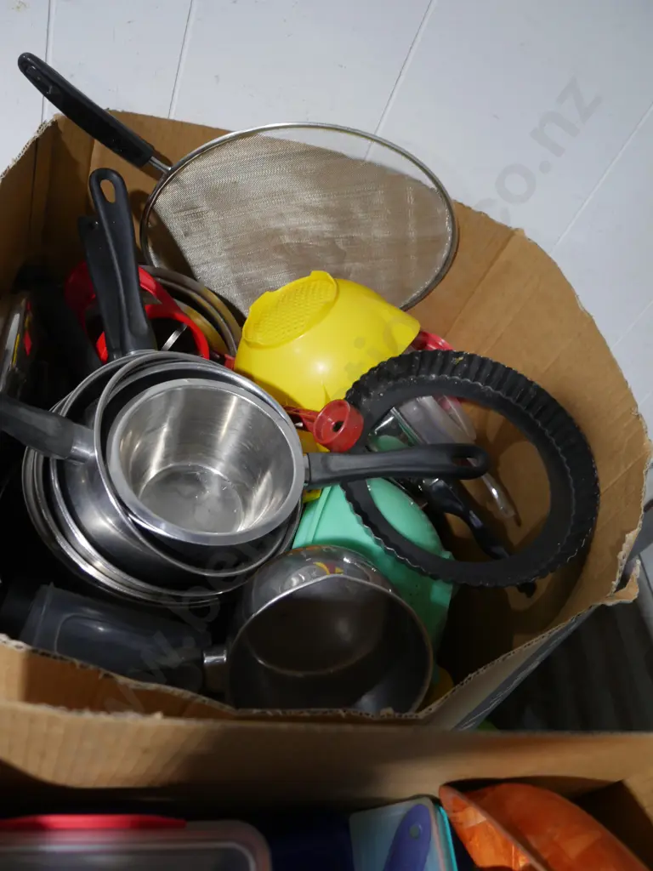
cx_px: 326
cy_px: 436
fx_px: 805
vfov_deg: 56.8
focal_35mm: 32
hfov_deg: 44.2
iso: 800
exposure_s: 1/60
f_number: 3.6
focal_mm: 16
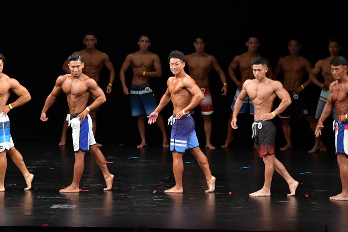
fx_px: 1952
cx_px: 174
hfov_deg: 10.2
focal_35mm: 202
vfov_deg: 6.8
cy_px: 116
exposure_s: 1/400
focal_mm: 135
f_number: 5.6
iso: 3200
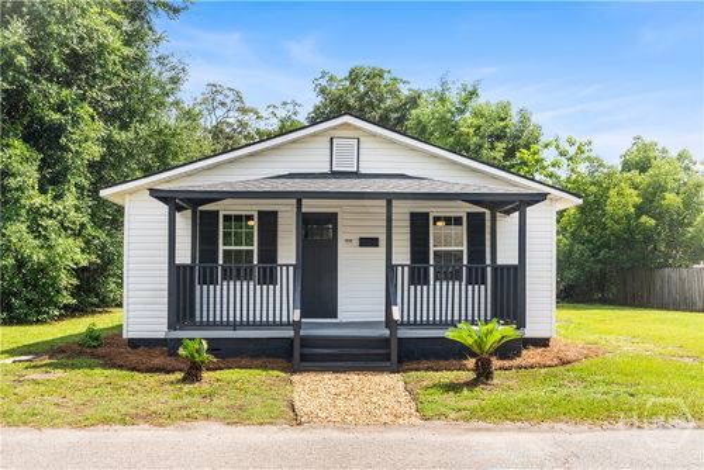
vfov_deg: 41.2
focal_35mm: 32
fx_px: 626
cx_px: 352
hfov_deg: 58.7
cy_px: 235
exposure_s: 1/10
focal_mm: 32
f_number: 20
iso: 400
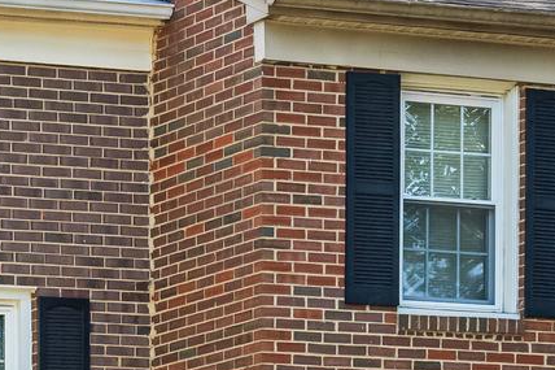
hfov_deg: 9.0
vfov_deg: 6.0
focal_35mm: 225
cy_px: 545
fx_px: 3467
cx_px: -183
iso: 800
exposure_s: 1/250
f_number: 9
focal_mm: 47
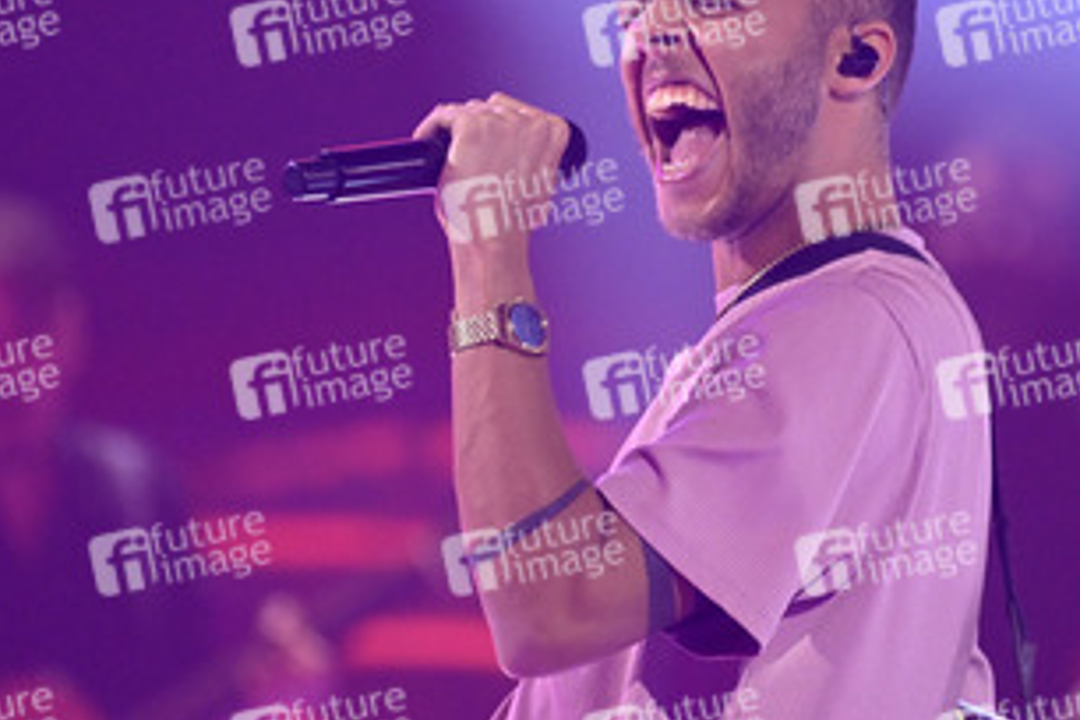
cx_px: 581
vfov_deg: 1.9
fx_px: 22108
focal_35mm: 737
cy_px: 289
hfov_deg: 2.8
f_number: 5.6
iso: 8000
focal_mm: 500
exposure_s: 1/500
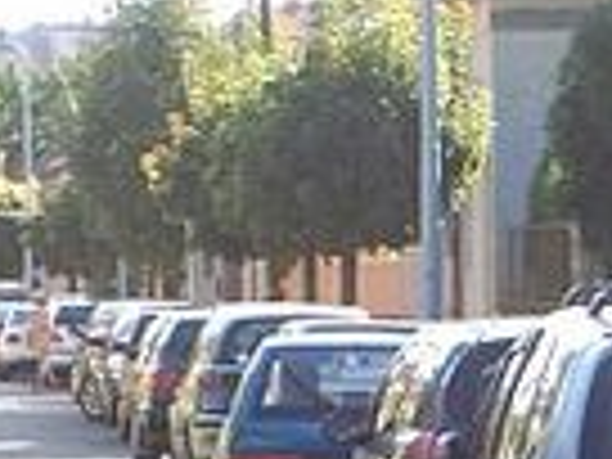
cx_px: 657
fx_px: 5286
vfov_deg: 5.0
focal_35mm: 299
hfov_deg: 6.6
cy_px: 544
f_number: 4.6
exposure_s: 1/125
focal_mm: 16.8
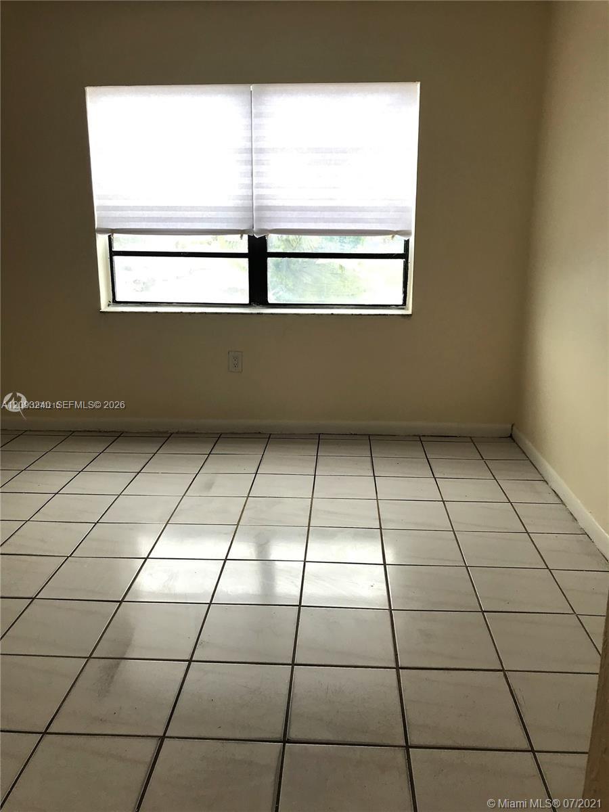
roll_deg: -0.4
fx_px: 657
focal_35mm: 28
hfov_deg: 49.7
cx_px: 304
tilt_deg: -14.8
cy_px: 406
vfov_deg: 63.4
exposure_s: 1/127
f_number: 1.8
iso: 20
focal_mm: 3.99
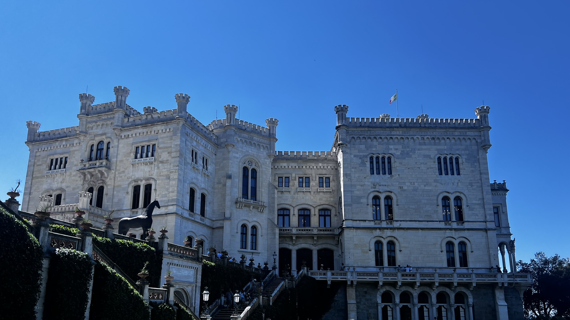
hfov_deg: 66.1
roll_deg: +0.0
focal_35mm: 29
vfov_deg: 39.7
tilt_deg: +14.0
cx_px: 281
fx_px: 438
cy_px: 212
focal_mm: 5.7
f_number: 1.5
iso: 50
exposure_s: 1/2841
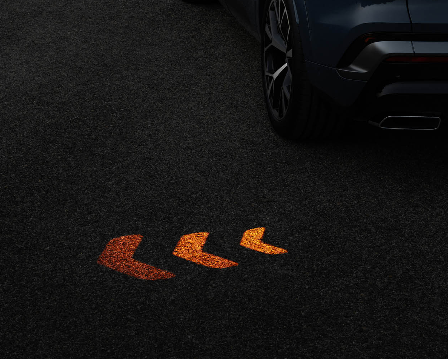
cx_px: 105
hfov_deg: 19.2
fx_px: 1313
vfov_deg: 15.2
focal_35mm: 99
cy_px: -10
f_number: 7.1
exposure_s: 1/80
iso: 100
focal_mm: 55.2
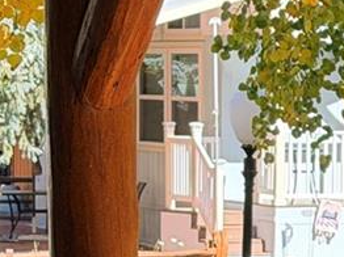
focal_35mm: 264
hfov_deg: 7.4
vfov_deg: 5.6
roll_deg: -0.4
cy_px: 275
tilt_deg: -5.1
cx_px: 502
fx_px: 2621
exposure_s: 1/1203
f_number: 1.78
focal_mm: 6.76
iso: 80
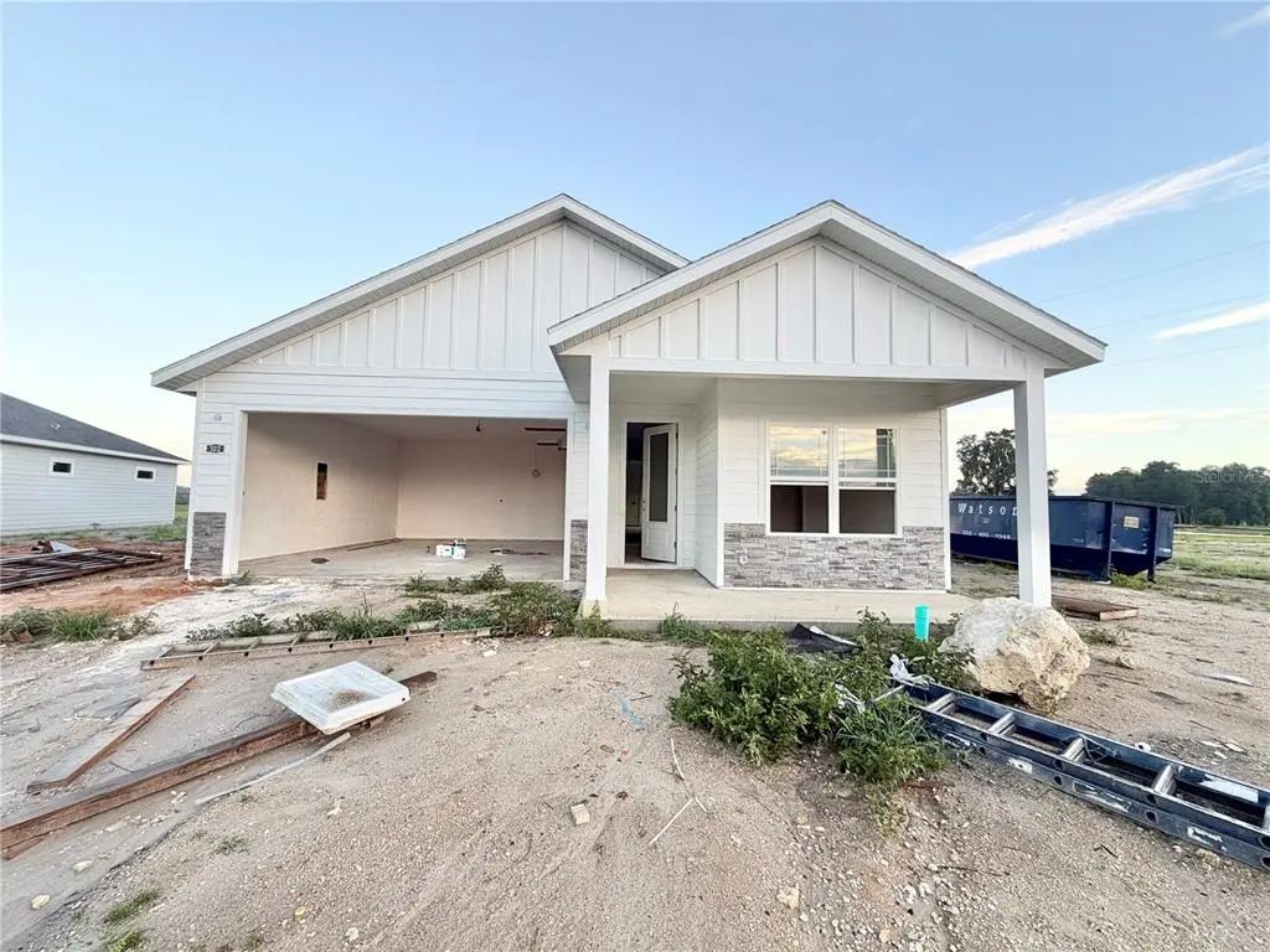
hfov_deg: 102.1
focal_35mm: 14
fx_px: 514
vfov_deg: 85.7
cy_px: 476
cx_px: 635
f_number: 2.2
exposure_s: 1/144
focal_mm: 2.22
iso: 40
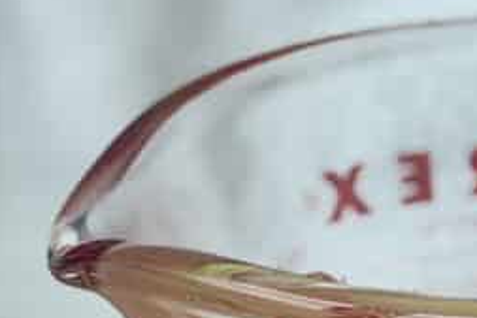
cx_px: 971
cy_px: 485
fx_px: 3142
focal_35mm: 237
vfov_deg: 5.7
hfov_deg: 8.2
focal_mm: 6.8
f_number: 1.8
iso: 64
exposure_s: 1/121
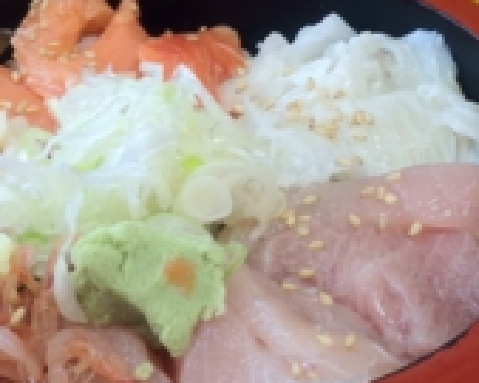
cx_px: 215
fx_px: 1289
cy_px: -31
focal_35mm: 91
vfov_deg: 16.4
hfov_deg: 21.0
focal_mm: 4.28
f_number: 2.4
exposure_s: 1/60
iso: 64
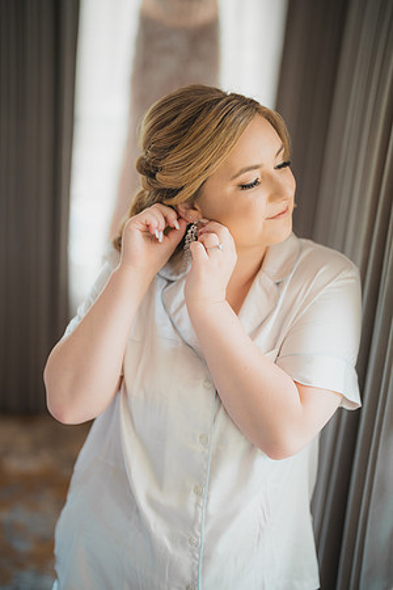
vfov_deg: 39.6
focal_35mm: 50
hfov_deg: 27.0
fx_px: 819
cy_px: 295
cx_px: 196
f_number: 1.2
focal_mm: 50
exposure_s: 1/400
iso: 400
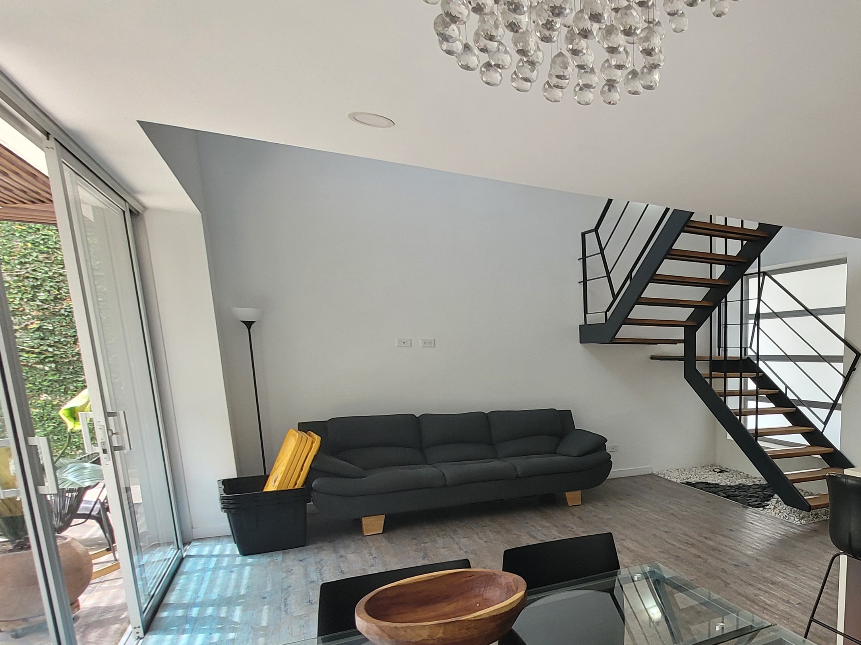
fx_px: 597
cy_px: 460
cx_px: 744
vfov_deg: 54.9
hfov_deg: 62.3
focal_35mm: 24
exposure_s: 1/120
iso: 80
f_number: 2.2
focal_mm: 1.74
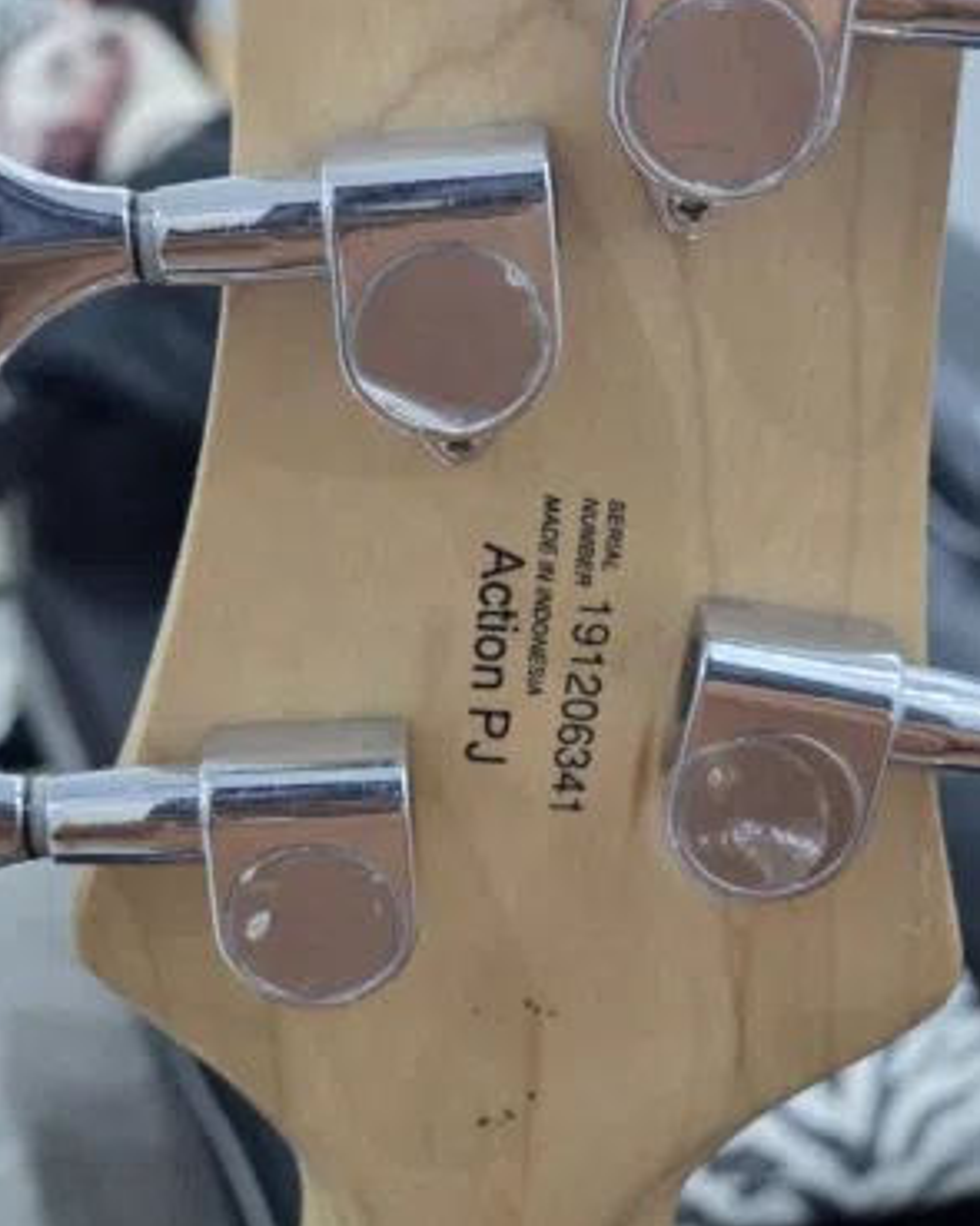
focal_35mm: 73
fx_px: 2648
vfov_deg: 26.1
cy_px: 631
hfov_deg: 21.0
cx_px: 488
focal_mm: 7
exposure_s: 1/50
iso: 320
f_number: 2.4
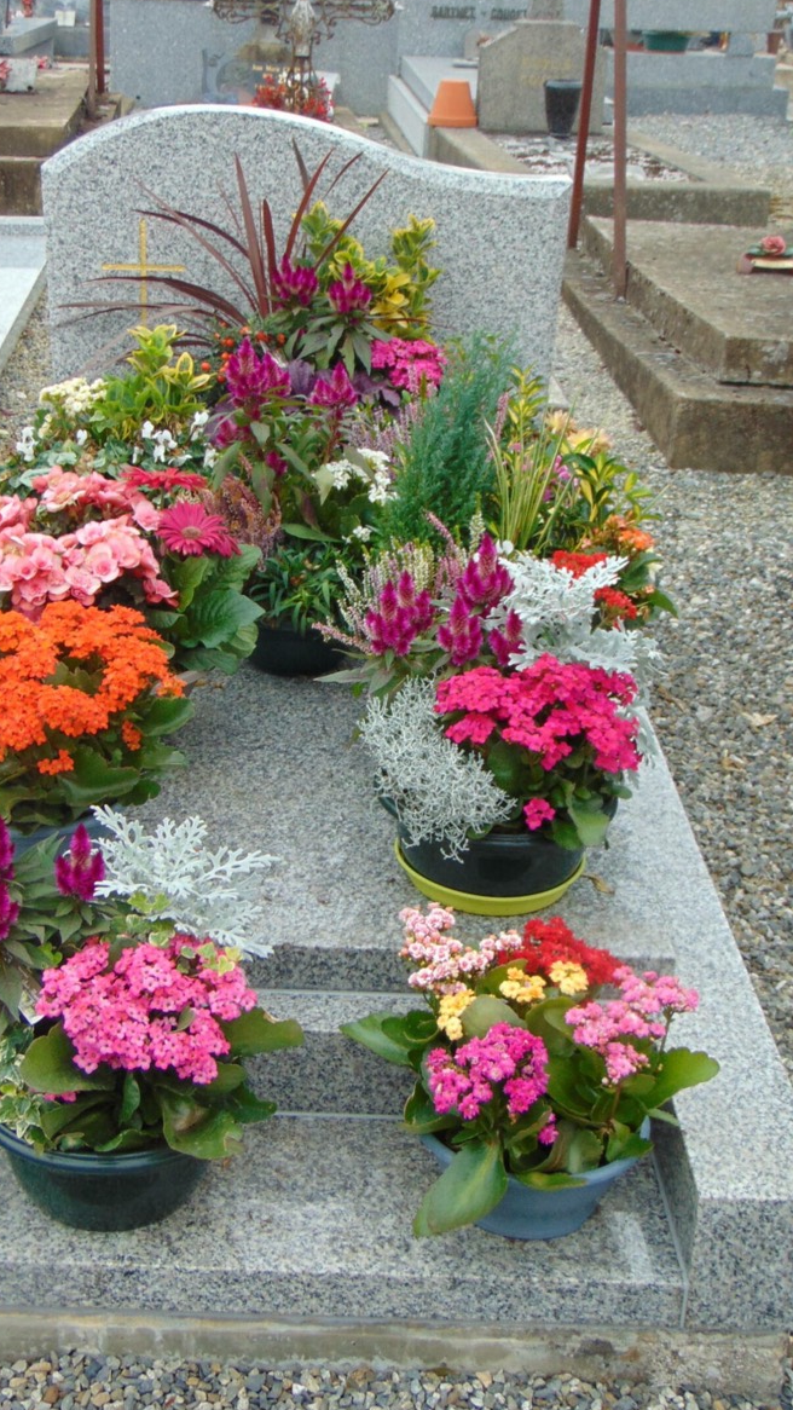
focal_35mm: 51
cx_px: 268
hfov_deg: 23.4
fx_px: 1906
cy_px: 674
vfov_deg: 40.6
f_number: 3.3
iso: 80
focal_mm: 6.9
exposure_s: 1/50
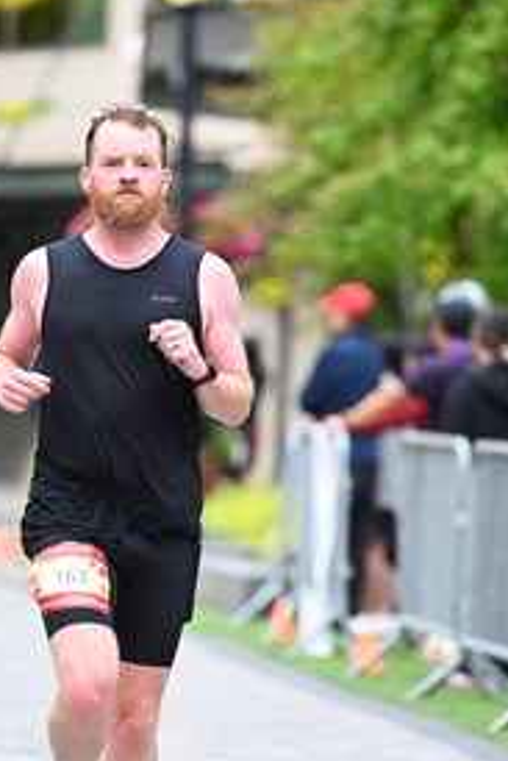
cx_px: 226
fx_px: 6997
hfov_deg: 4.2
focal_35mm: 331
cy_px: 419
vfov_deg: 6.2
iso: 1000
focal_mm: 165
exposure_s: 1/2000
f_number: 2.8
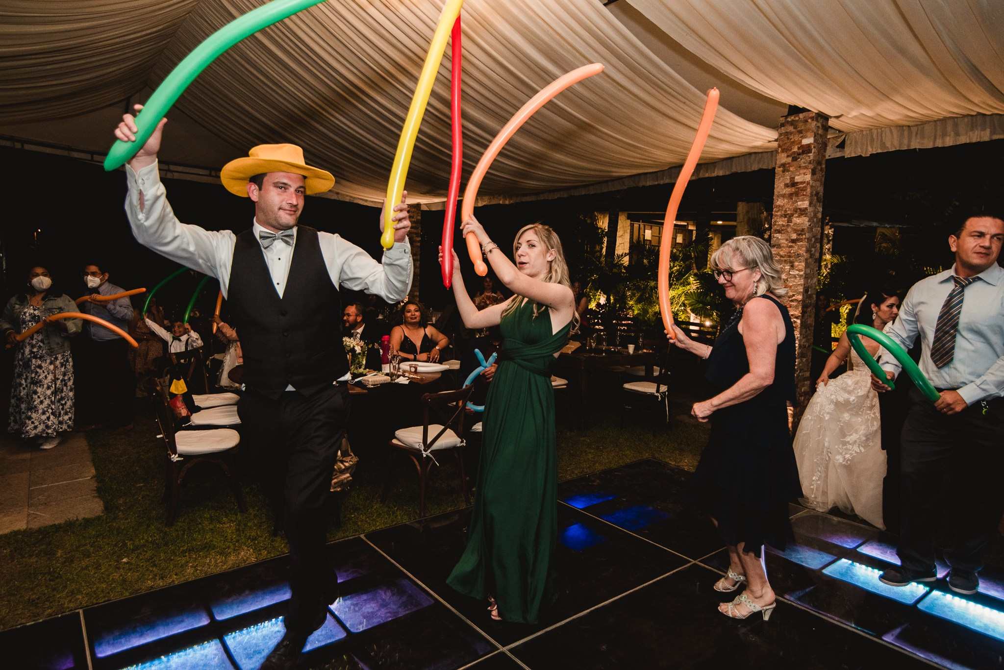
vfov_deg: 57.3
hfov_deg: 78.6
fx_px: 614
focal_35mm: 22
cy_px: 335
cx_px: 502
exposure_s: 1/125
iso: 1250
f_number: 3.2
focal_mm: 22
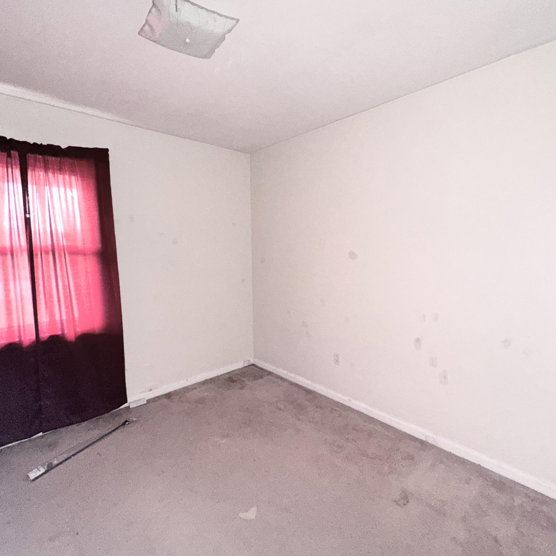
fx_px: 309
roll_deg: -0.2
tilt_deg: -6.0
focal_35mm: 17
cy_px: 277
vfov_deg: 84.0
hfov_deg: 83.9
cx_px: 286
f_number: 2.2
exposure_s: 1/40
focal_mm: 2.22
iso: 500
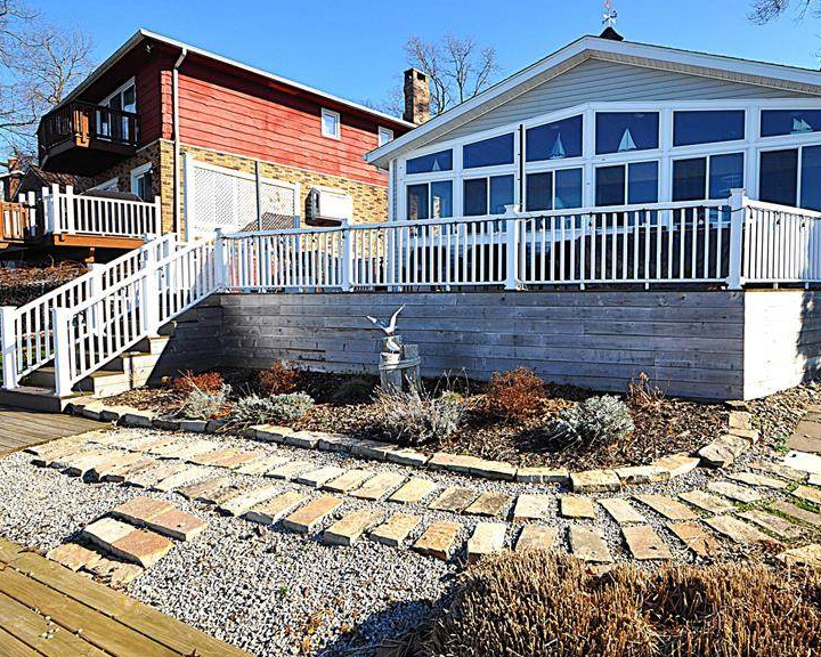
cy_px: 318
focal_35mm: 20
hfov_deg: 79.1
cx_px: 507
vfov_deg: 68.1
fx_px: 486
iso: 200
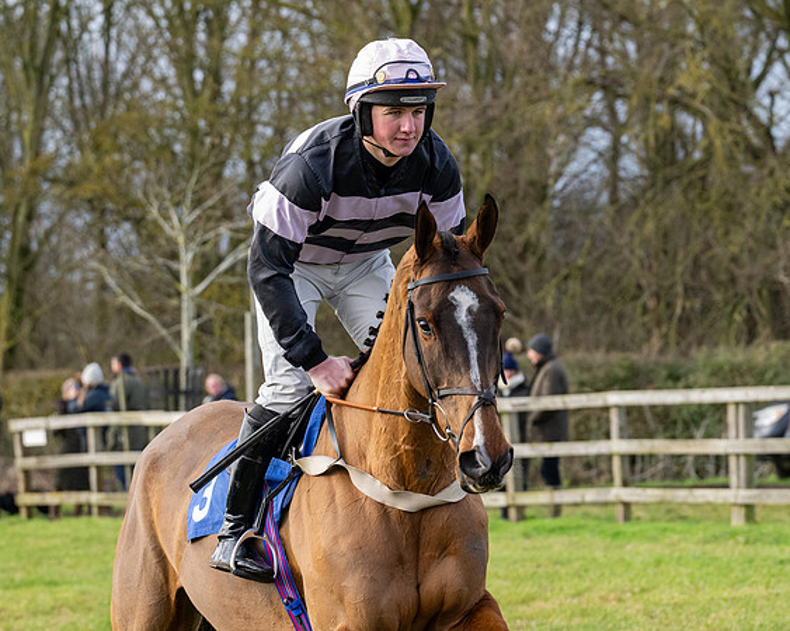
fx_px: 5881
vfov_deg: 6.1
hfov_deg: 7.7
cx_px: 468
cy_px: 293
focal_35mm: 252
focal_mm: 110
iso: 800
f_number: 5
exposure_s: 1/800
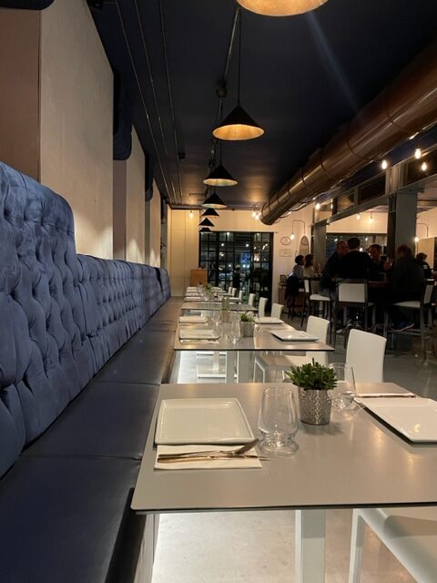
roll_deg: -0.6
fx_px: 438
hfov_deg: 53.1
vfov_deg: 67.3
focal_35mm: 26
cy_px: 292
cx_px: 218
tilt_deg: -0.8
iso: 640
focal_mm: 4.2
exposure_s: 1/33
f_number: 1.6
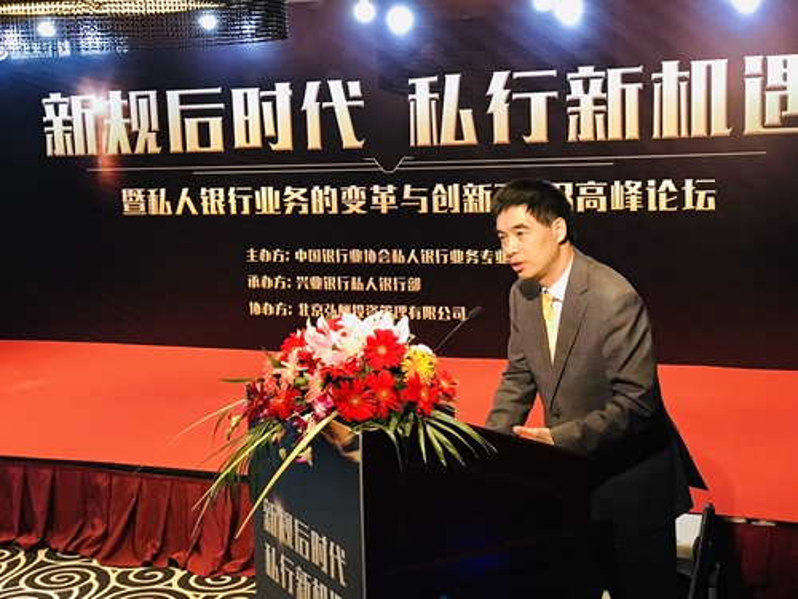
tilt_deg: -10.1
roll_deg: +2.1
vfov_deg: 25.7
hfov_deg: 33.8
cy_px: 300
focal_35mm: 57
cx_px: 399
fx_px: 1314
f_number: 2.8
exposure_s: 1/50
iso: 640
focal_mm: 6.6
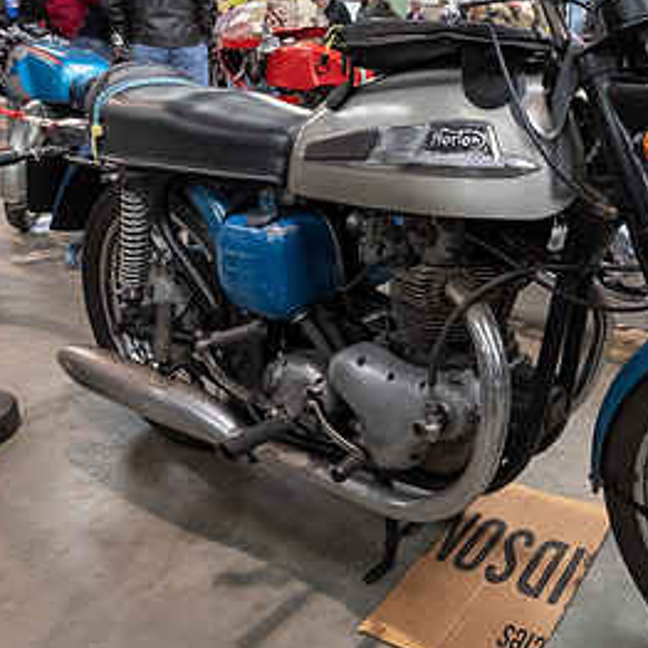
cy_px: 249
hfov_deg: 46.0
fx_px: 678
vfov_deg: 50.7
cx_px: 589
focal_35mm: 32
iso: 3200
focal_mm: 11
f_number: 5.6
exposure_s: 1/50
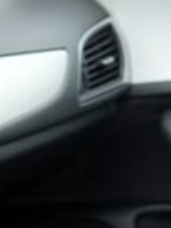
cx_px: -407
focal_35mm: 172
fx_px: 1131
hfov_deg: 7.3
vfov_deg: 11.2
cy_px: 292
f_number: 4
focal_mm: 24
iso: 100
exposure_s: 1/60
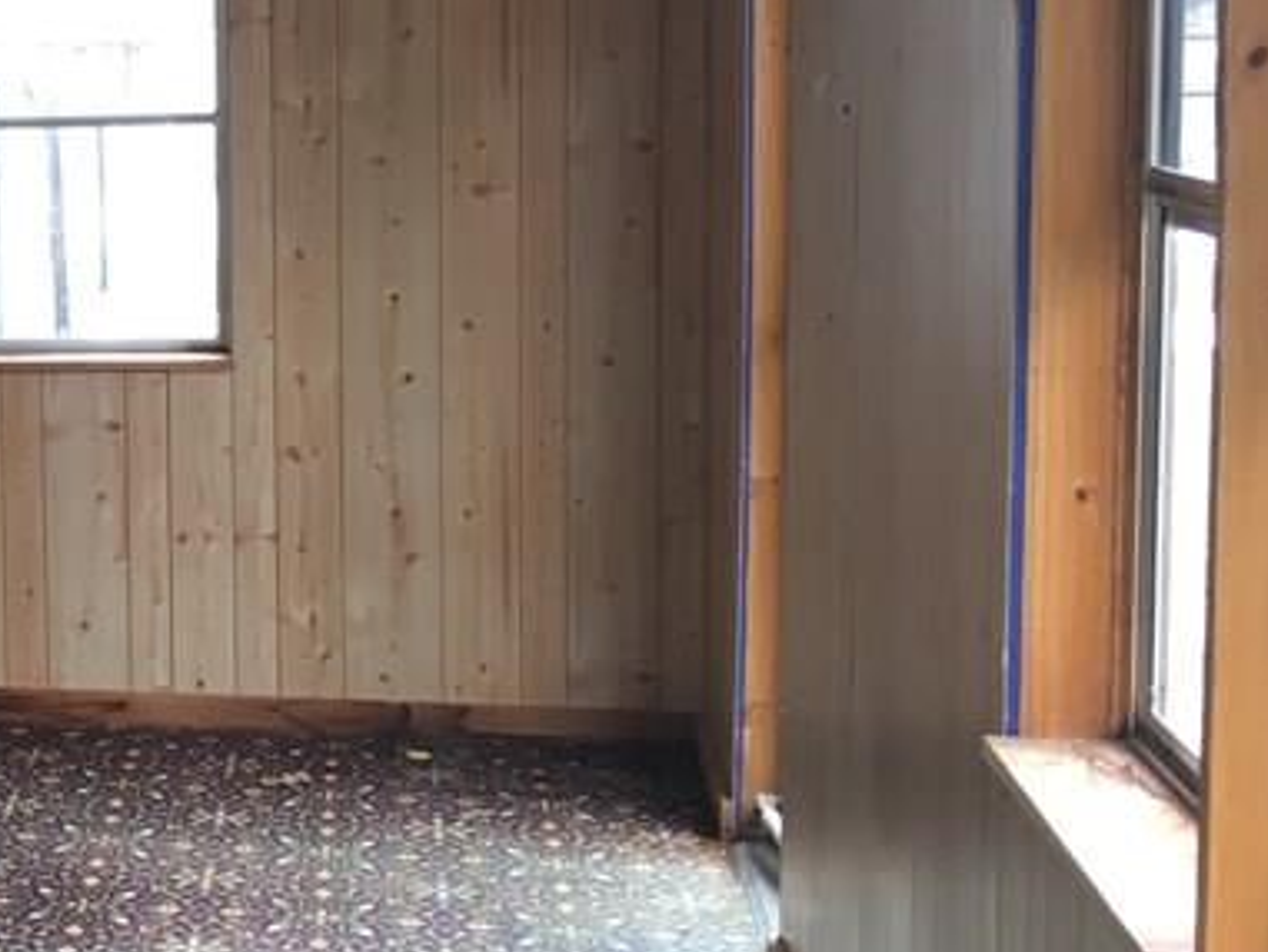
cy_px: 340
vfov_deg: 18.9
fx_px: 2858
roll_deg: +1.6
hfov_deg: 22.5
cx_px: -366
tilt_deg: -6.0
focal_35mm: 78
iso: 25
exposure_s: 1/40
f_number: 2.2
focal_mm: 4.15
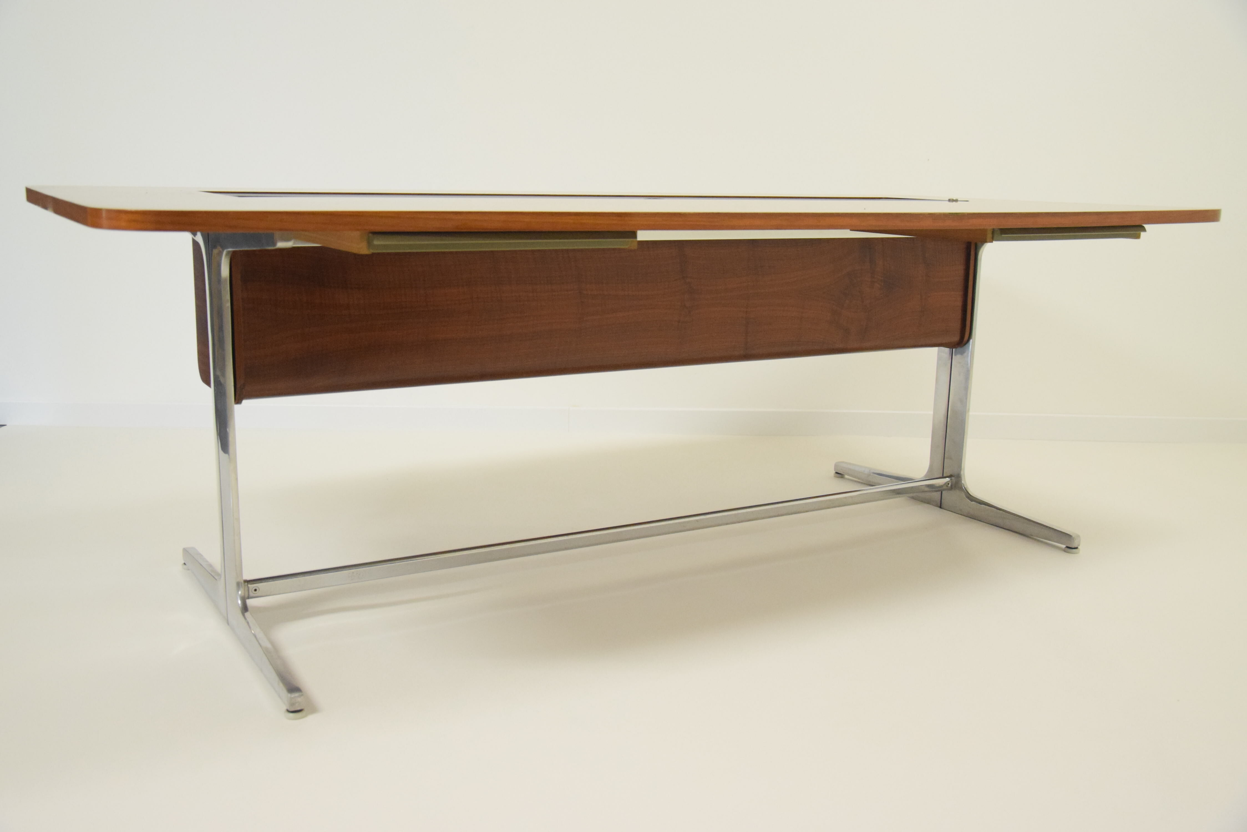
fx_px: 1247
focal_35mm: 36
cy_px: 416
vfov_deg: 36.9
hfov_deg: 53.1
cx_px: 624
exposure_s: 1/60
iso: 2500
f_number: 3.8
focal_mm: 24
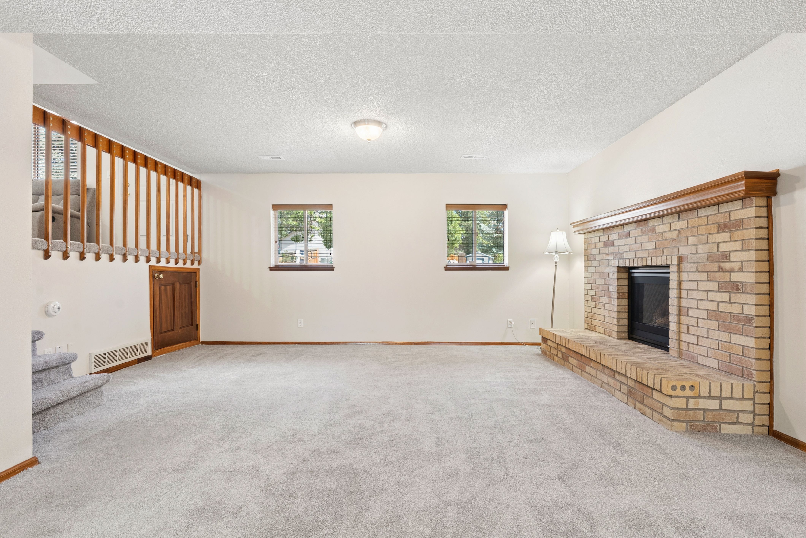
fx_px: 403
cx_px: 403
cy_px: 269
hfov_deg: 90.0
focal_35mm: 18
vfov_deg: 67.5
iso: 400
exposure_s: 1/13
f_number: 9
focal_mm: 18
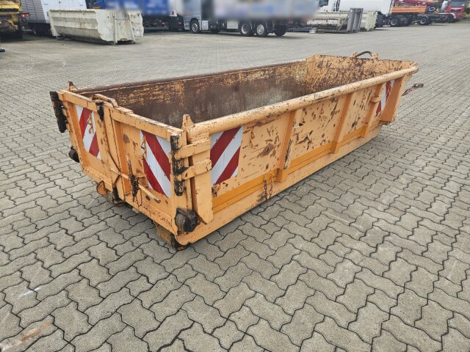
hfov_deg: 73.9
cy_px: 176
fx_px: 312
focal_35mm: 23
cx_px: 235
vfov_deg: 58.9
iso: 25
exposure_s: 1/675
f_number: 1.8
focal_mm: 5.4
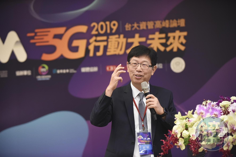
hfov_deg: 17.7
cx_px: 118
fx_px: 760
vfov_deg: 11.8
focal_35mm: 116
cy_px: 78
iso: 3200
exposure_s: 1/125
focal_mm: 116
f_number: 3.5
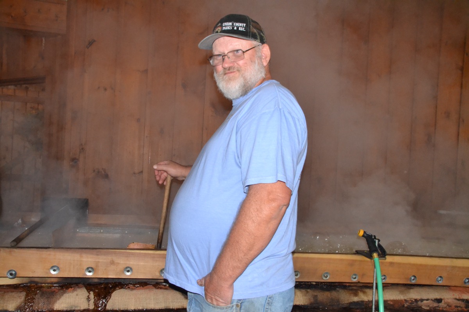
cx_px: 234
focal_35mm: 38
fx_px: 489
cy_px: 156
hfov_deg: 51.3
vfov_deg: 35.5
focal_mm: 25
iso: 3200
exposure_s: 1/60
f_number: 22
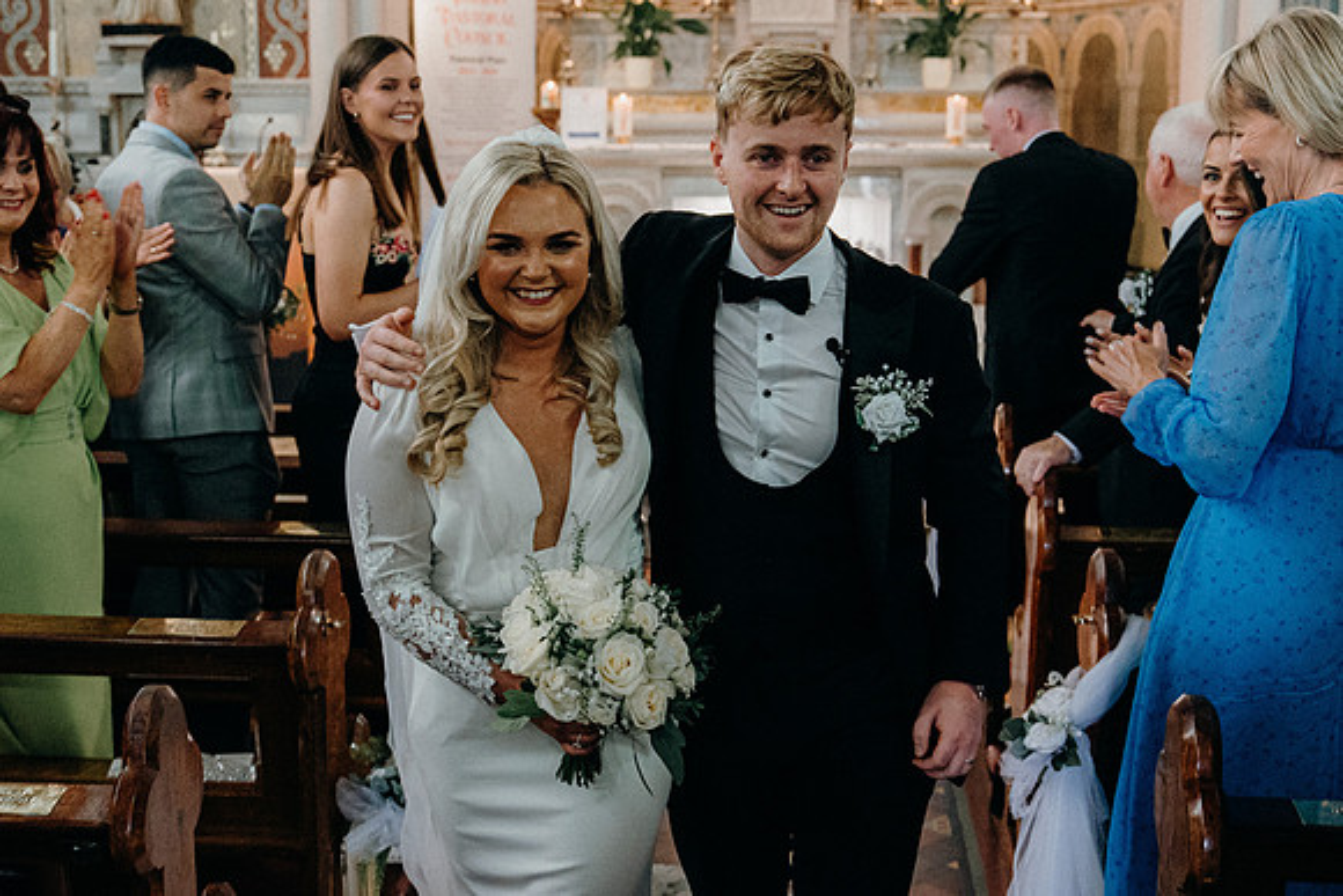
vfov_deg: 26.0
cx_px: 672
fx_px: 1940
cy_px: 448
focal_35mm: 52
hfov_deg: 38.2
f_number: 3.5
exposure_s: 1/160
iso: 5000
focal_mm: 35
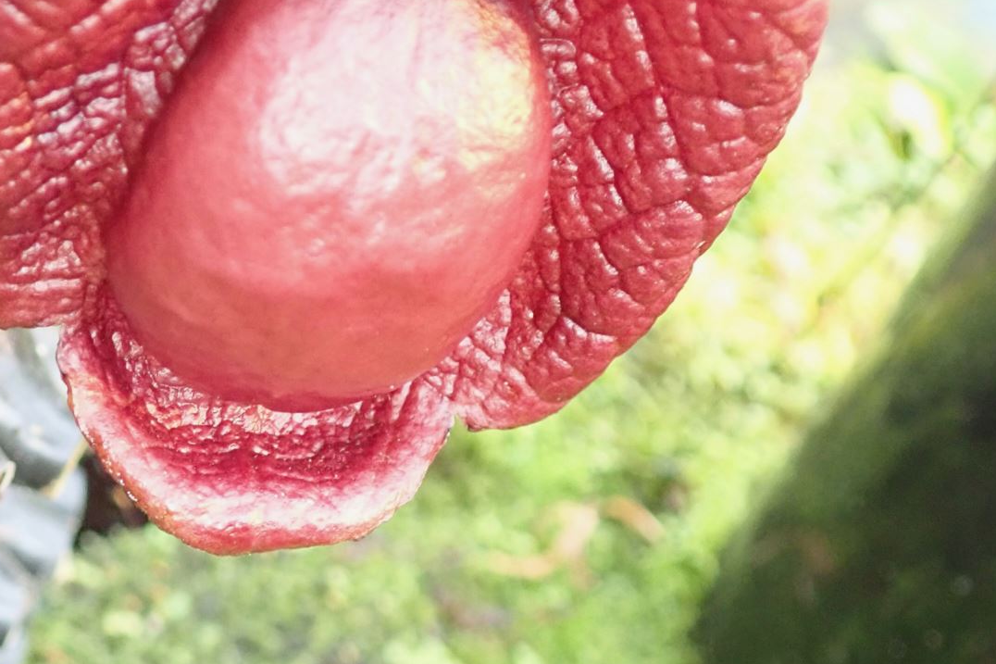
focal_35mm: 58
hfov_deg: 33.7
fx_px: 1604
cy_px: 345
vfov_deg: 23.4
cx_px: 230
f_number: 2.3
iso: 800
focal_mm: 5.5
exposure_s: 1/100
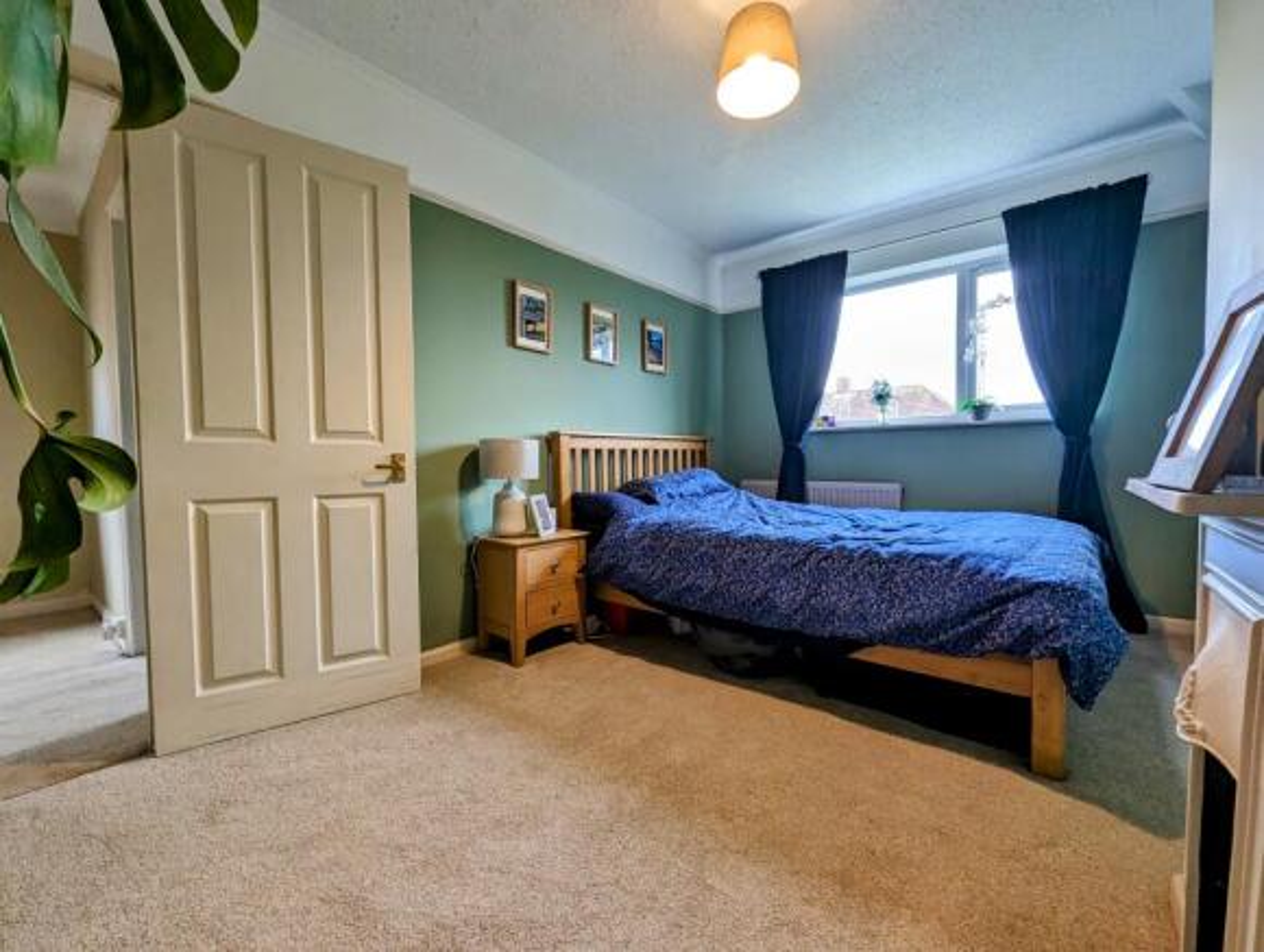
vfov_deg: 90.1
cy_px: 476
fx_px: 475
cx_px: 632
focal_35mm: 13
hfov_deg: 106.1
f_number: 2.2
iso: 77
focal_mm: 1.95
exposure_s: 1/50
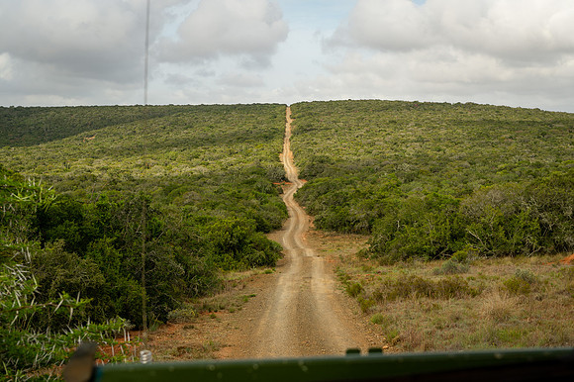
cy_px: 191
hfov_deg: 28.9
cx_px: 287
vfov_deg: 19.4
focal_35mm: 70
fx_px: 1115
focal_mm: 70
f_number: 6.3
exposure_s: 1/500
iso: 200
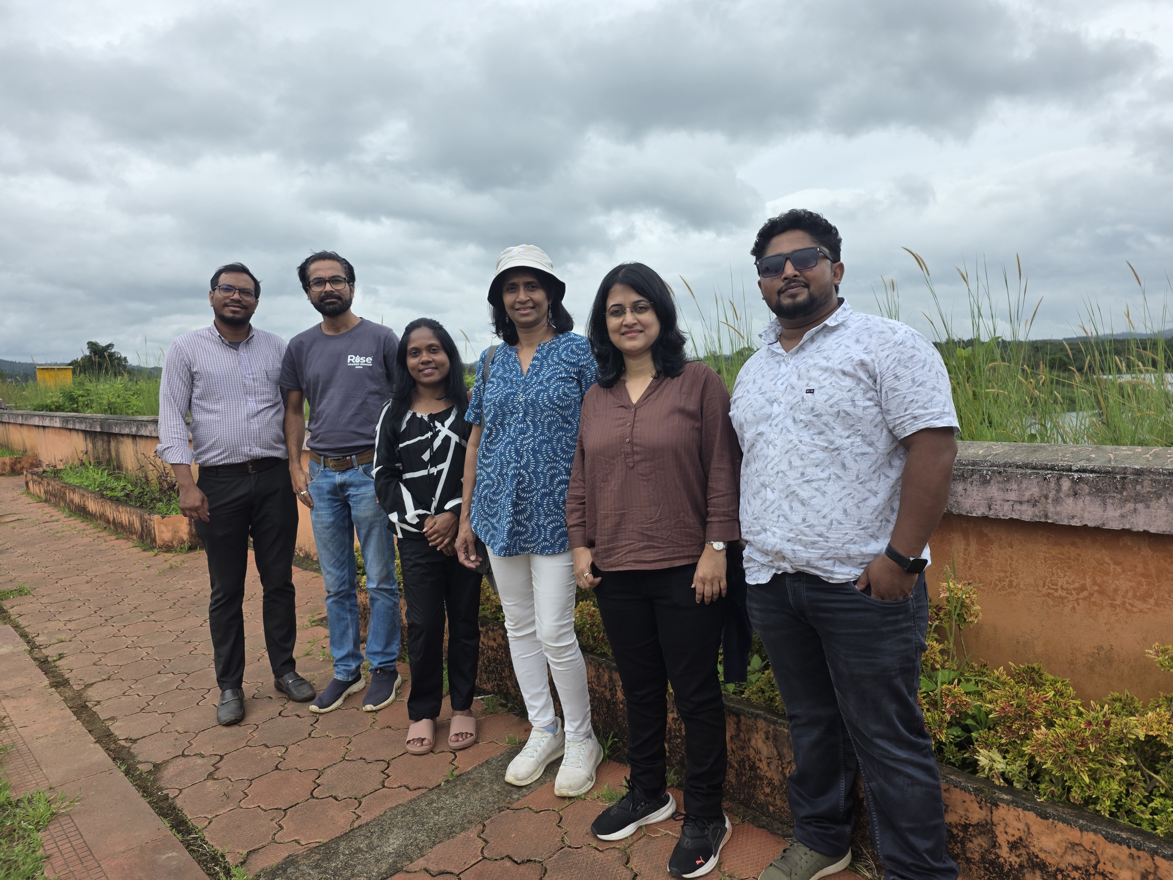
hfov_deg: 73.9
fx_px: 779
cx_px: 586
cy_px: 440
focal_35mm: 23
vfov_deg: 58.9
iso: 80
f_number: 1.7
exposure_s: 1/4766
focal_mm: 6.3
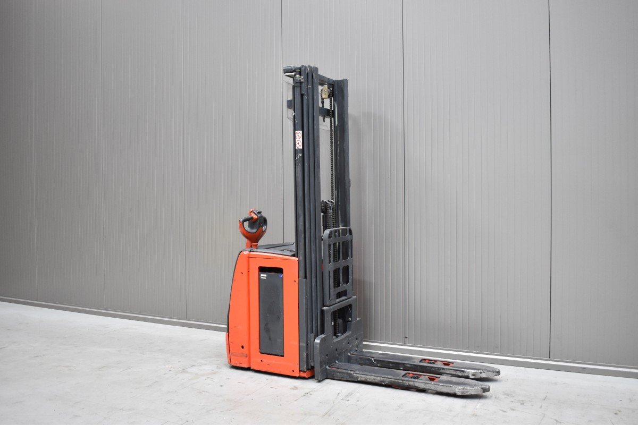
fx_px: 585
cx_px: 319
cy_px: 212
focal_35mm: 33
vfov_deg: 40.0
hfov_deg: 57.2
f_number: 4.5
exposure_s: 1/40
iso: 1250
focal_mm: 22
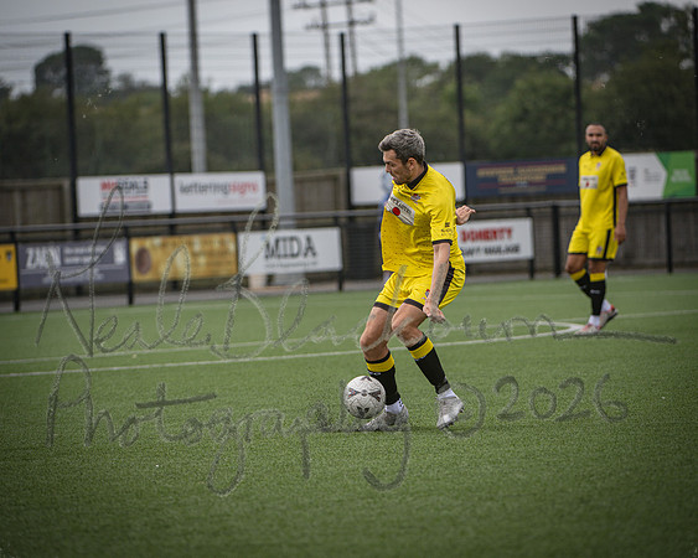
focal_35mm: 225
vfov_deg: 6.9
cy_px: 279
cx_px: 349
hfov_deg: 8.6
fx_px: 4654
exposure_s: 1/1600
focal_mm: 200
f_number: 4
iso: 400
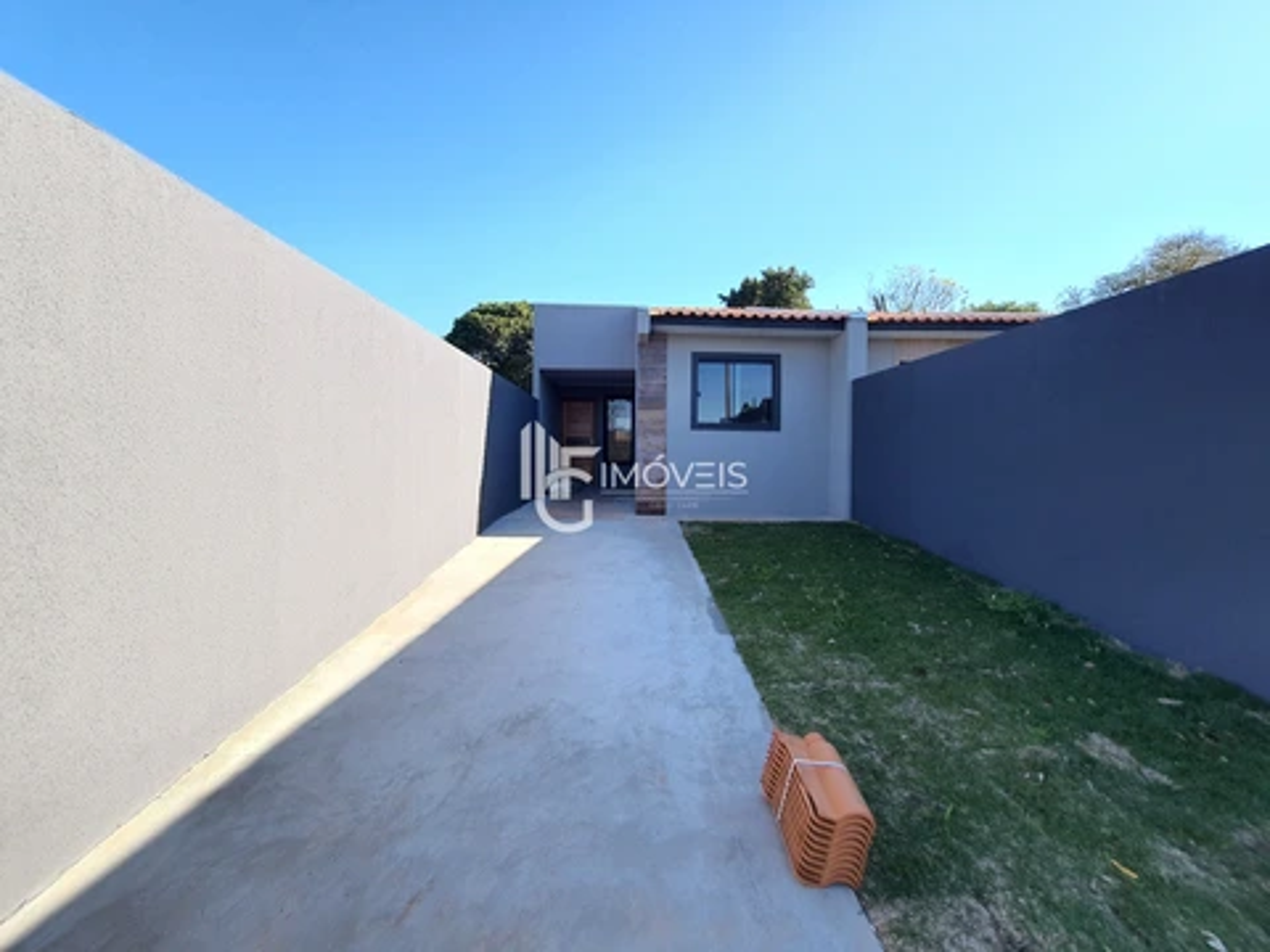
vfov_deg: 89.9
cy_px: 476
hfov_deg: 106.2
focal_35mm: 13
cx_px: 635
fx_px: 477
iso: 50
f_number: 2.2
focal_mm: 1.74
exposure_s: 1/596
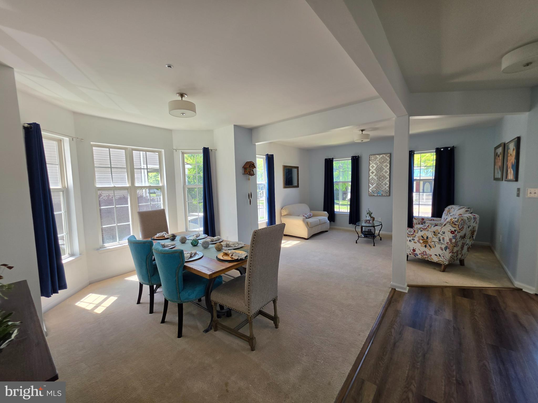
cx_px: 269
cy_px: 202
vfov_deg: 89.9
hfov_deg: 106.2
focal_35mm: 13
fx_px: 202
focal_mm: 2.2
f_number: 1.9
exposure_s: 1/120
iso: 25
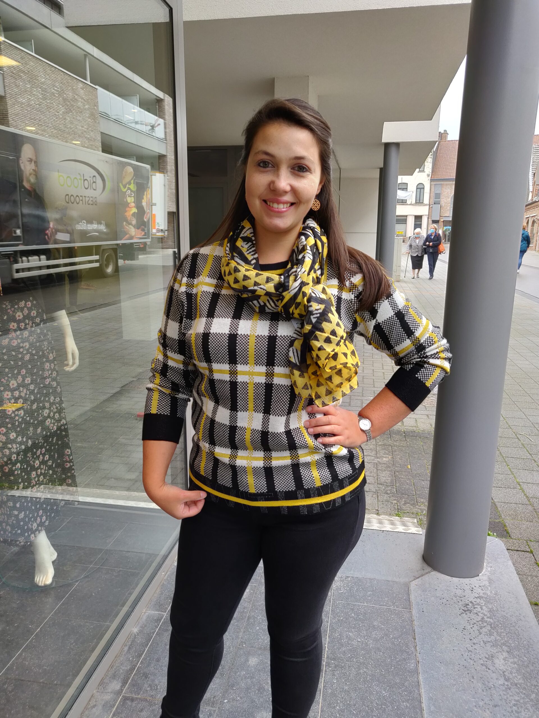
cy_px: 359
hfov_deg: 54.9
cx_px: 270
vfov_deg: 69.4
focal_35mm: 25
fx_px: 519
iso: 200
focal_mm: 4.25
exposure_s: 1/50
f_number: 1.7
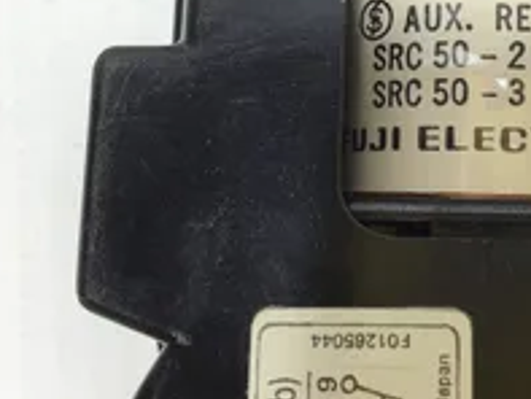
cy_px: 51
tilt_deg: -80.2
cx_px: 439
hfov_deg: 29.8
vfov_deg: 22.8
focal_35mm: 63
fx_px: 967
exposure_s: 1/120
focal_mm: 3.3
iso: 40
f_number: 2.4
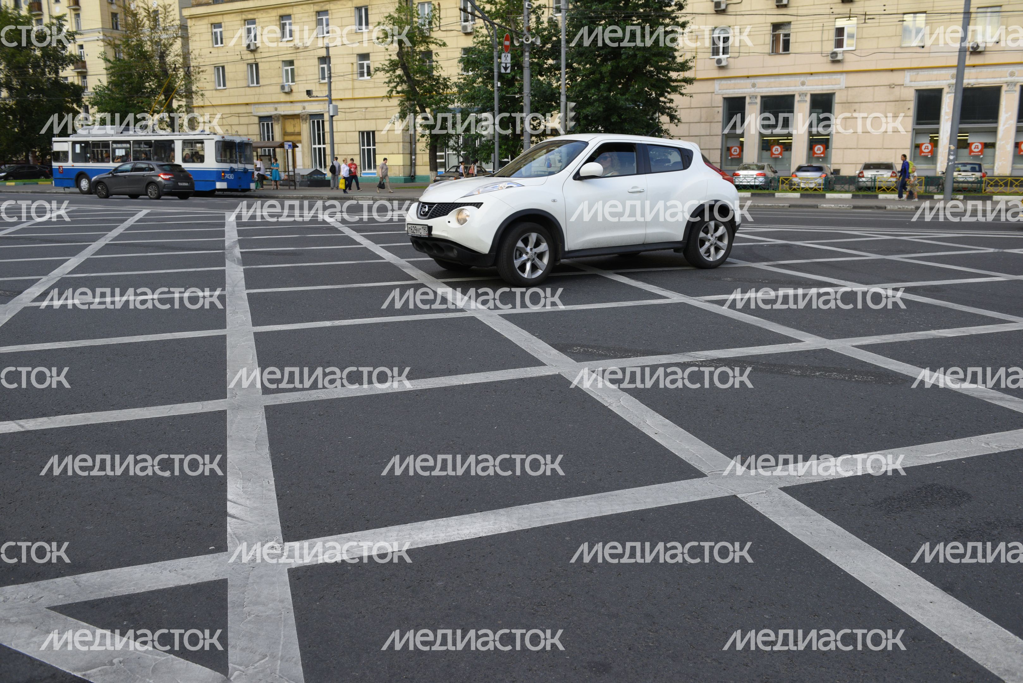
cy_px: 342
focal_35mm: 31
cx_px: 512
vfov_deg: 42.4
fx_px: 881
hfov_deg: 60.3
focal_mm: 31
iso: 500
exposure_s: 1/500
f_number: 5.6
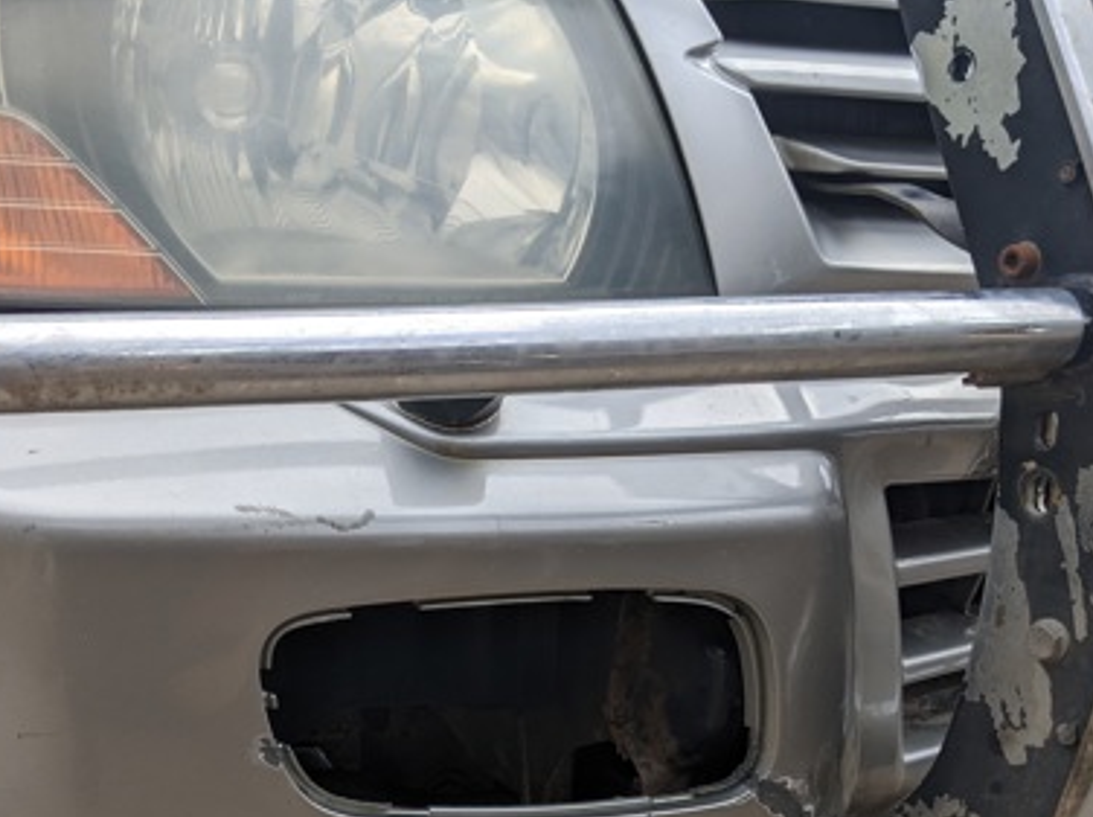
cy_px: 644
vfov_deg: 30.7
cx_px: 424
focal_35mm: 46
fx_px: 1451
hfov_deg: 41.1
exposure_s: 1/782
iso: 43
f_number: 1.8
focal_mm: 4.44
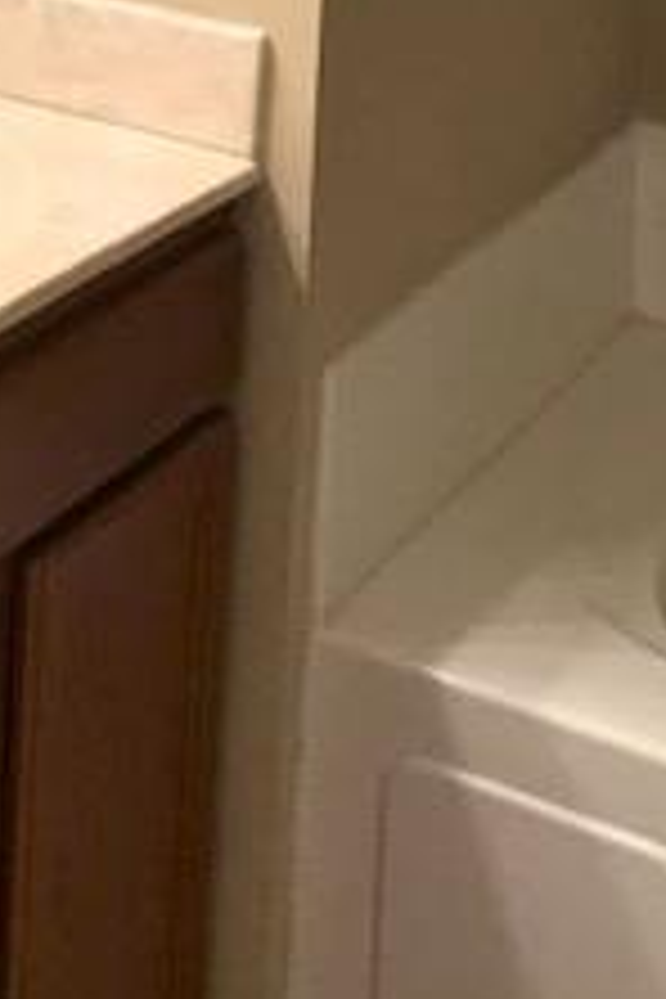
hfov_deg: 15.3
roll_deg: -1.8
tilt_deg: -4.3
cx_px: -252
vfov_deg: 21.6
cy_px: -342
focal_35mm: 84
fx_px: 2331
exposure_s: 1/40
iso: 25
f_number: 1.8
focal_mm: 3.99
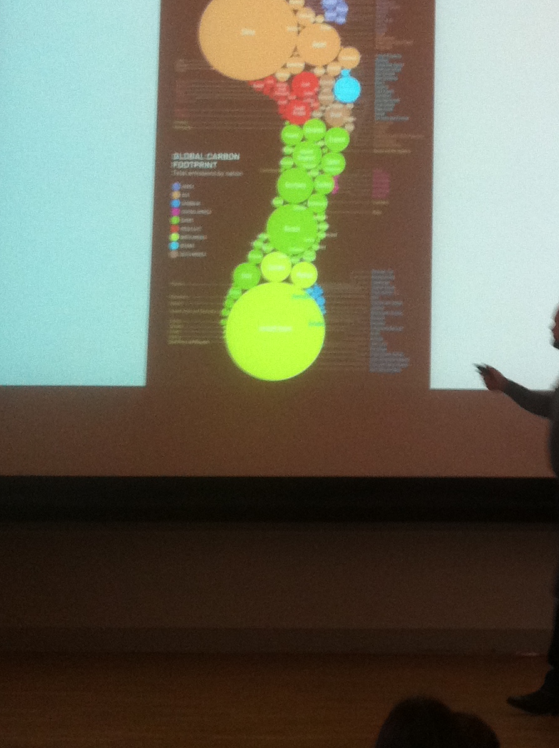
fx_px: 1641
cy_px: 283
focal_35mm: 76
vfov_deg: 25.6
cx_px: 451
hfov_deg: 19.1
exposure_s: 1/15
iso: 200
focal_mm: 3.85
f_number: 2.8
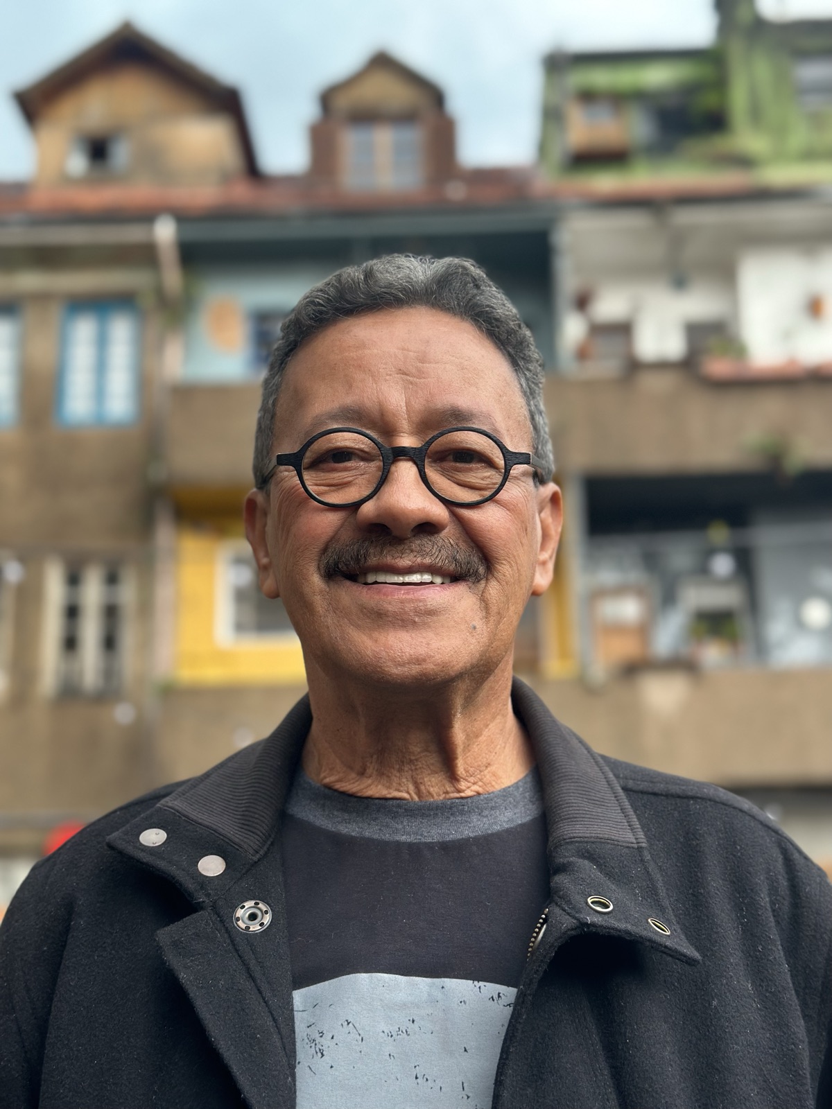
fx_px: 1538
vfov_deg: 39.7
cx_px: 416
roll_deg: +0.4
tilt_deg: +17.0
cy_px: 554
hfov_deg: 30.3
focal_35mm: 48
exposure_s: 1/121
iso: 80
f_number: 1.78
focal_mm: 6.86
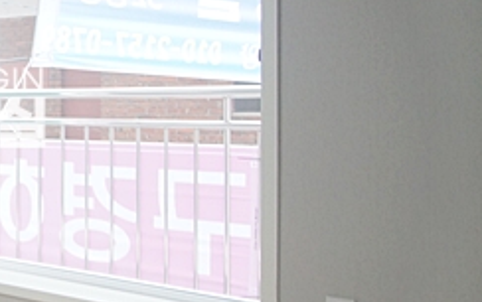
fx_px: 657
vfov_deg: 25.7
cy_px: 93
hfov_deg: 29.1
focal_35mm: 50
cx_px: -200
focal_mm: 10
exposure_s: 1/320
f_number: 4
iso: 800
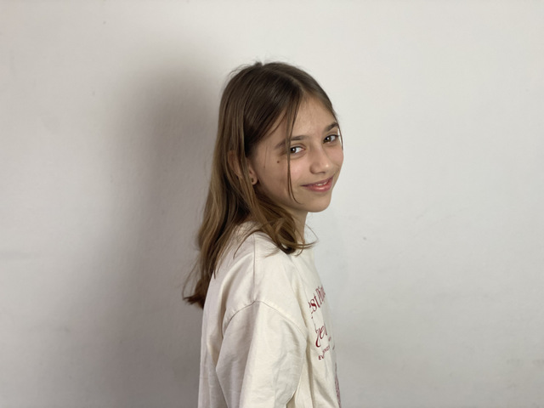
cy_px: 204
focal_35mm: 52
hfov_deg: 36.8
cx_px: 272
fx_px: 817
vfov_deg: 28.0
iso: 100
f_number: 2
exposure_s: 1/100
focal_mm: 6
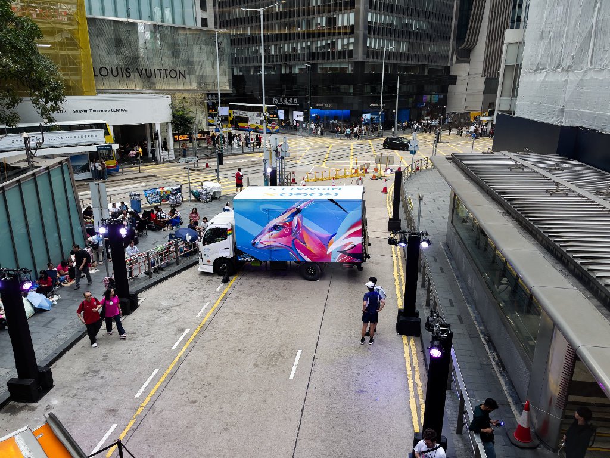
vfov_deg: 54.9
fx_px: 441
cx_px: 305
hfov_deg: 69.4
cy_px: 229
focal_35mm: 25
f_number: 1.6
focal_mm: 5.1
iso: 32
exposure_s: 1/195
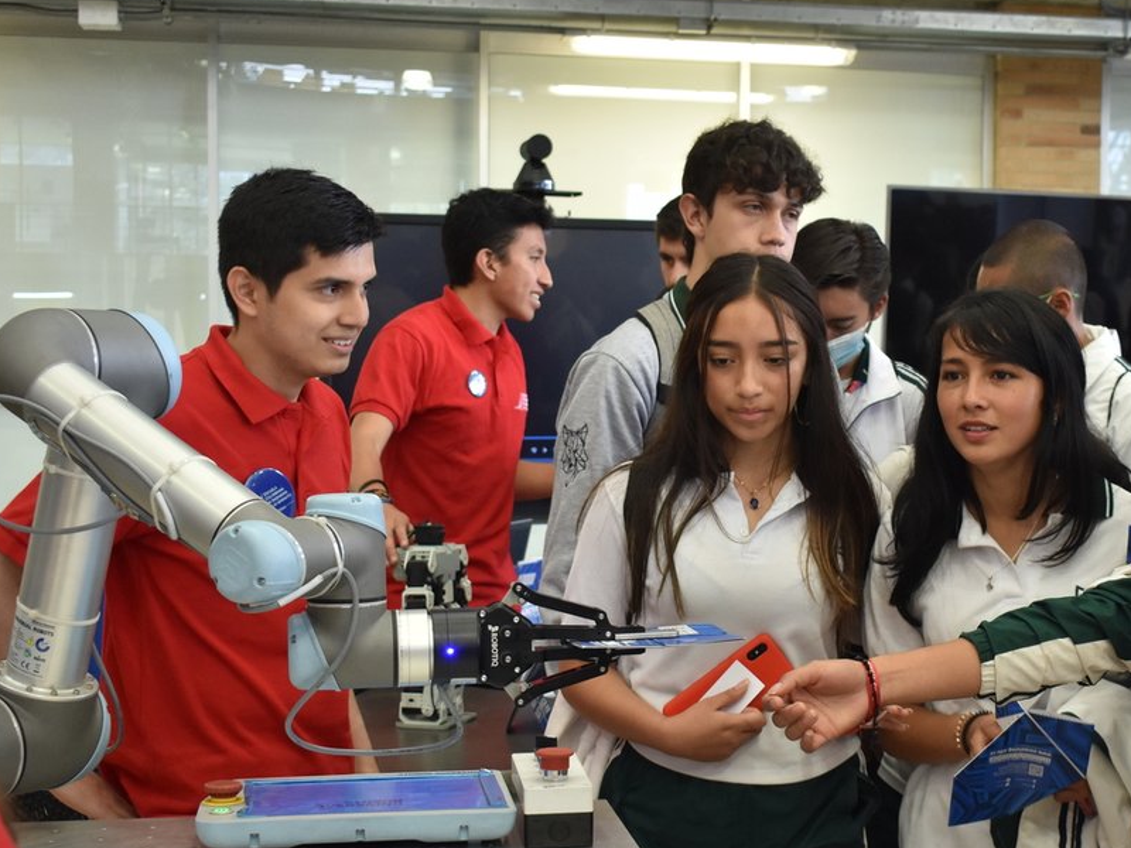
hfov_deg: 30.4
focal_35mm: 63
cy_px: 499
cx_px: 819
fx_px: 2049
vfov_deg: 23.4
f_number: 4.5
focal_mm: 29
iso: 800
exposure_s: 1/80
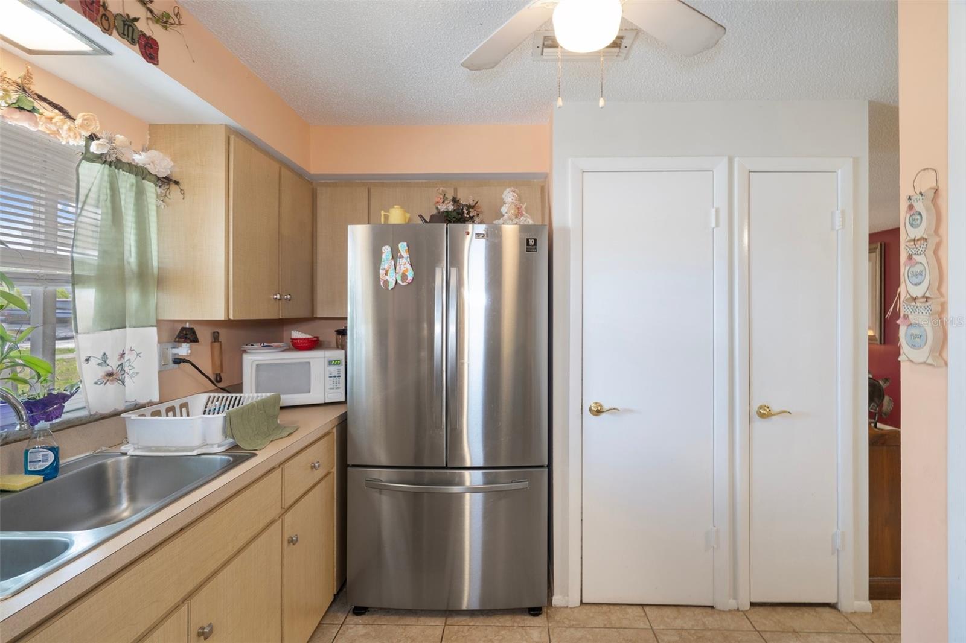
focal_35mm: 17
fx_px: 456
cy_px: 322
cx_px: 483
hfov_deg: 93.3
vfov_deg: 70.4
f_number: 9
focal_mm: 17
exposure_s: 3.2
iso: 320
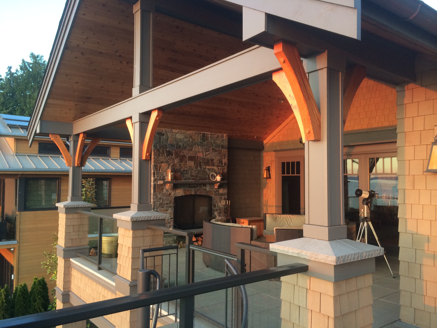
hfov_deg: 60.0
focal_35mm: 30
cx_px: 218
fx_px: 379
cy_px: 164
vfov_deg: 46.8
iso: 50
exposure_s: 1/30
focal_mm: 4.12
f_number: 2.2
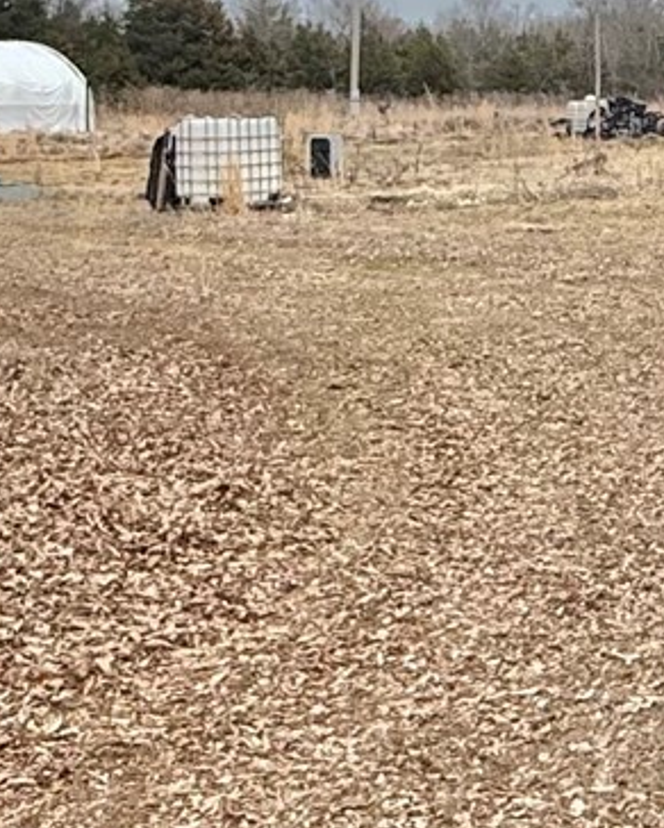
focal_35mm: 72
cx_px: 584
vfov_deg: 25.7
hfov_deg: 20.9
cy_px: 107
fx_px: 1766
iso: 50
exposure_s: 1/2024
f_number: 2.2
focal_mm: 2.22
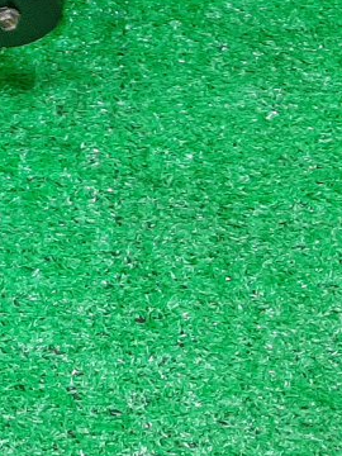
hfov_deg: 13.2
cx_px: -213
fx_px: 1370
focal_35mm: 104
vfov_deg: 17.4
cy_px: -182
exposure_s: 1/50
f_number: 1.7
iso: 151
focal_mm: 3.93
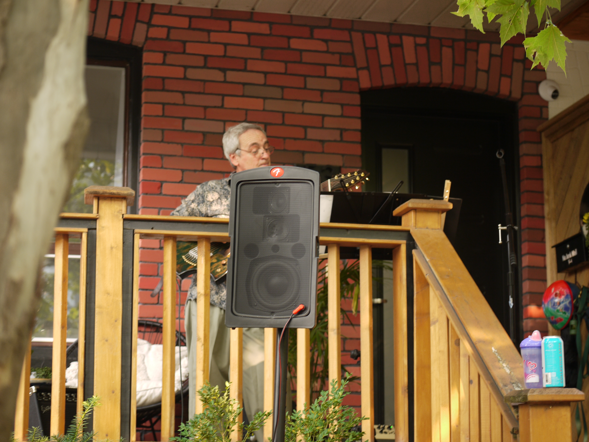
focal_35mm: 82
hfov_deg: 23.8
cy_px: 221
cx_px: 294
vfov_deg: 18.0
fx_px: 1395
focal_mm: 41
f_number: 2.8
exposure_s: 1/60
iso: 125
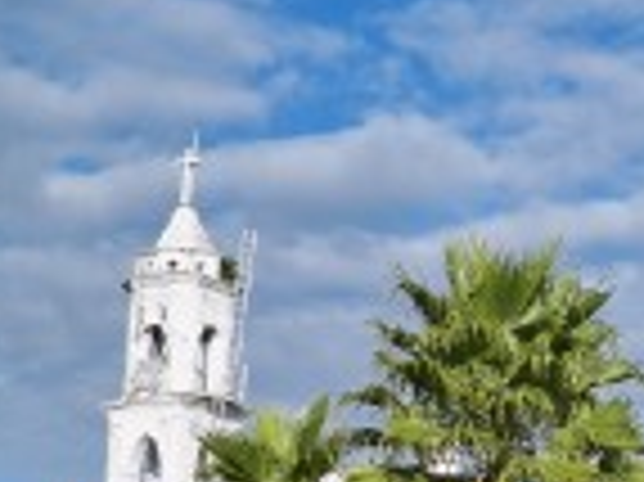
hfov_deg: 19.2
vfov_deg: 15.0
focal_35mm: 98
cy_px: 360
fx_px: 1822
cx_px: 725
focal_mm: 6.3
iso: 64
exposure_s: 1/400
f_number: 4.7
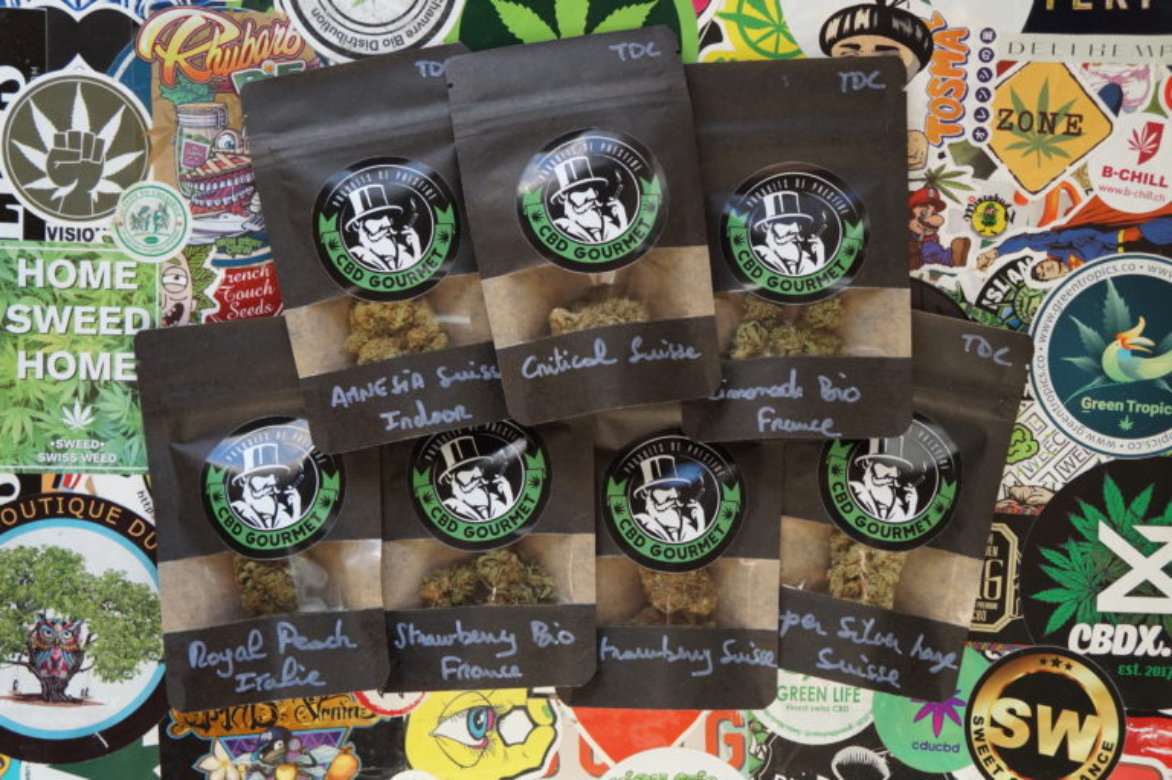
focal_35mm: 44
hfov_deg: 45.0
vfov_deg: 30.8
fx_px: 1415
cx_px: 586
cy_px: 390
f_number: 5
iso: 400
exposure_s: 1/160
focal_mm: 29
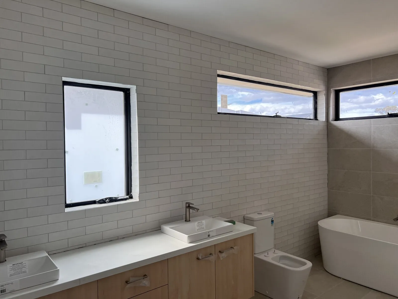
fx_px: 299
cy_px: 150
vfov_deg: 53.1
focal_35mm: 26
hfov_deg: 67.3
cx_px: 199
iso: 50
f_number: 1.5
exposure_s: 1/614
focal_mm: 5.7
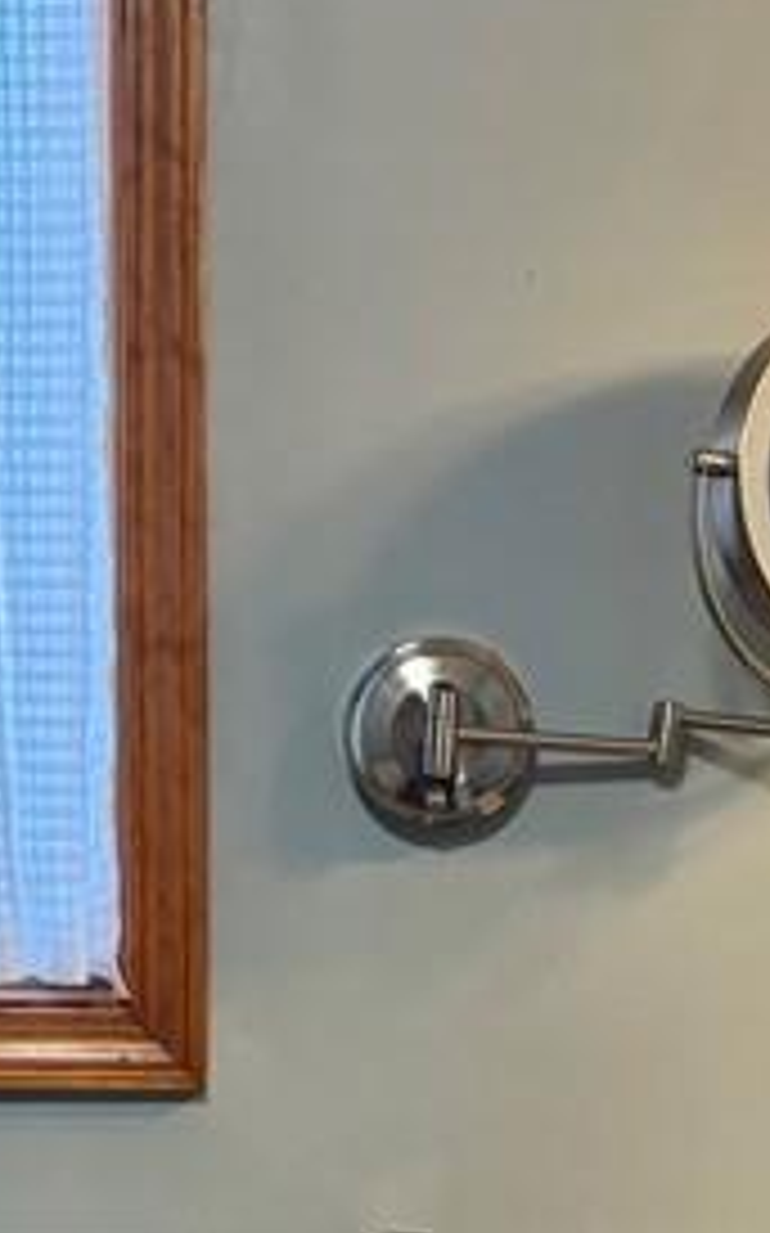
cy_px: 1170
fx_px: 3462
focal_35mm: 103
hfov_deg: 12.7
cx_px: 288
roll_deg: -0.3
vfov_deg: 19.7
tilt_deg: -8.8
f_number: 1.6
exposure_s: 1/60
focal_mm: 5.96
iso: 100
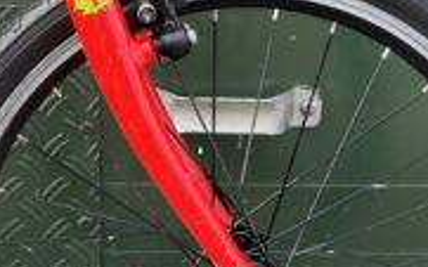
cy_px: 142
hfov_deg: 28.2
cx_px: 182
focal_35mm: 73
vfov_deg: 17.8
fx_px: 851
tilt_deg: -16.7
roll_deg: -0.1
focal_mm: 5.1
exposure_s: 1/400
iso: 50
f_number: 1.6
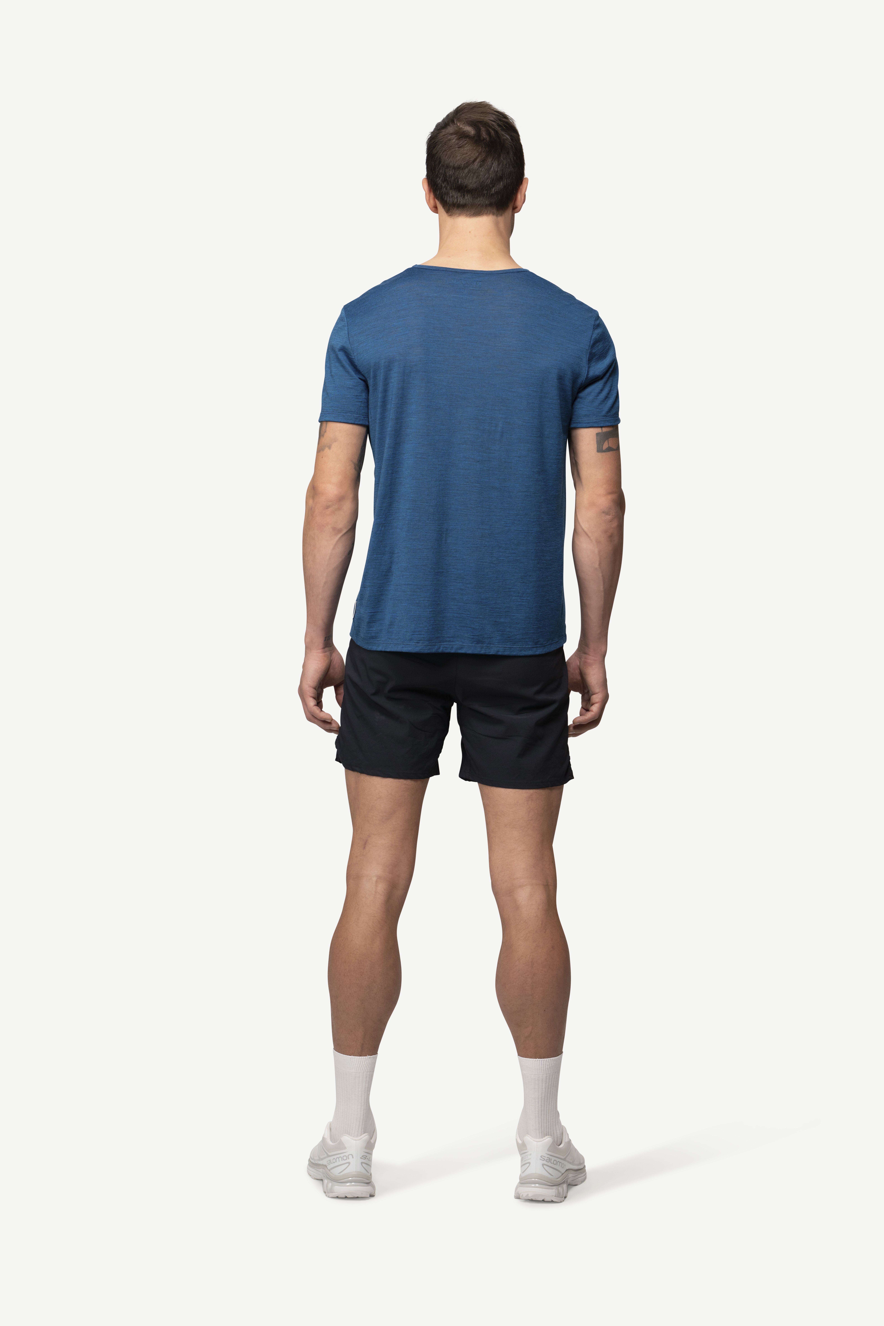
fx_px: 2578
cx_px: 442
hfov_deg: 19.5
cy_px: 663
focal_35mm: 70
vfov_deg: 28.8
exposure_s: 1/80
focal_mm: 70
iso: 500
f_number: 5
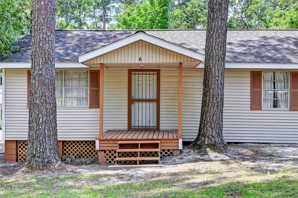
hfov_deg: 43.6
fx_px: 372
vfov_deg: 29.9
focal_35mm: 45
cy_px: 99
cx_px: 149
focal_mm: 30
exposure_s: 1/100
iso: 400
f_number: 8
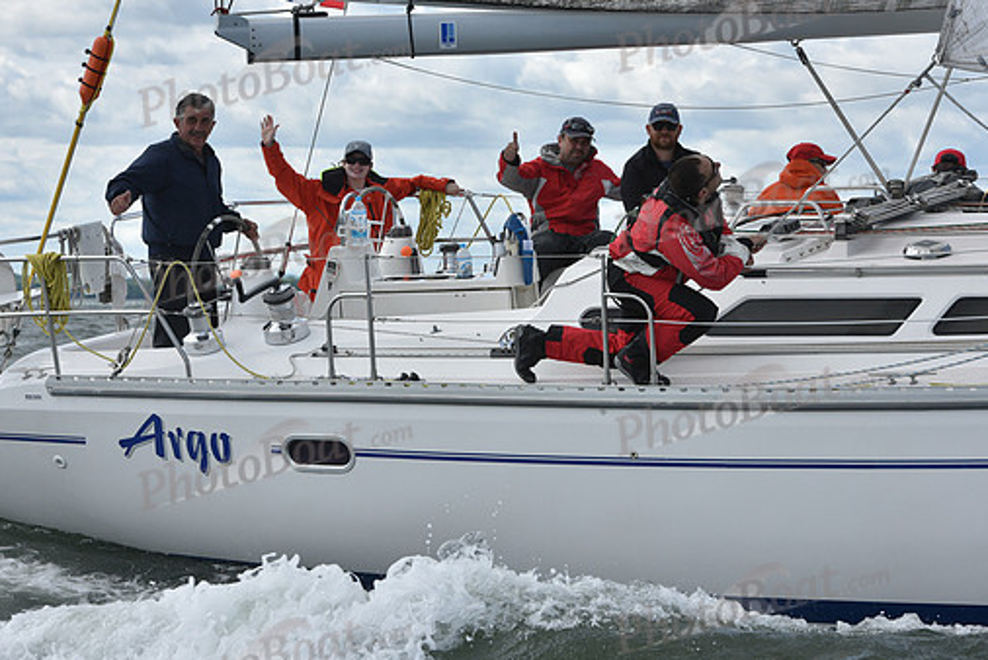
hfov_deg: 16.3
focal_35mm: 126
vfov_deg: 10.9
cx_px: 515
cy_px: 331
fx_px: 3460
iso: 320
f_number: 8
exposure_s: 1/1000
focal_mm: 110
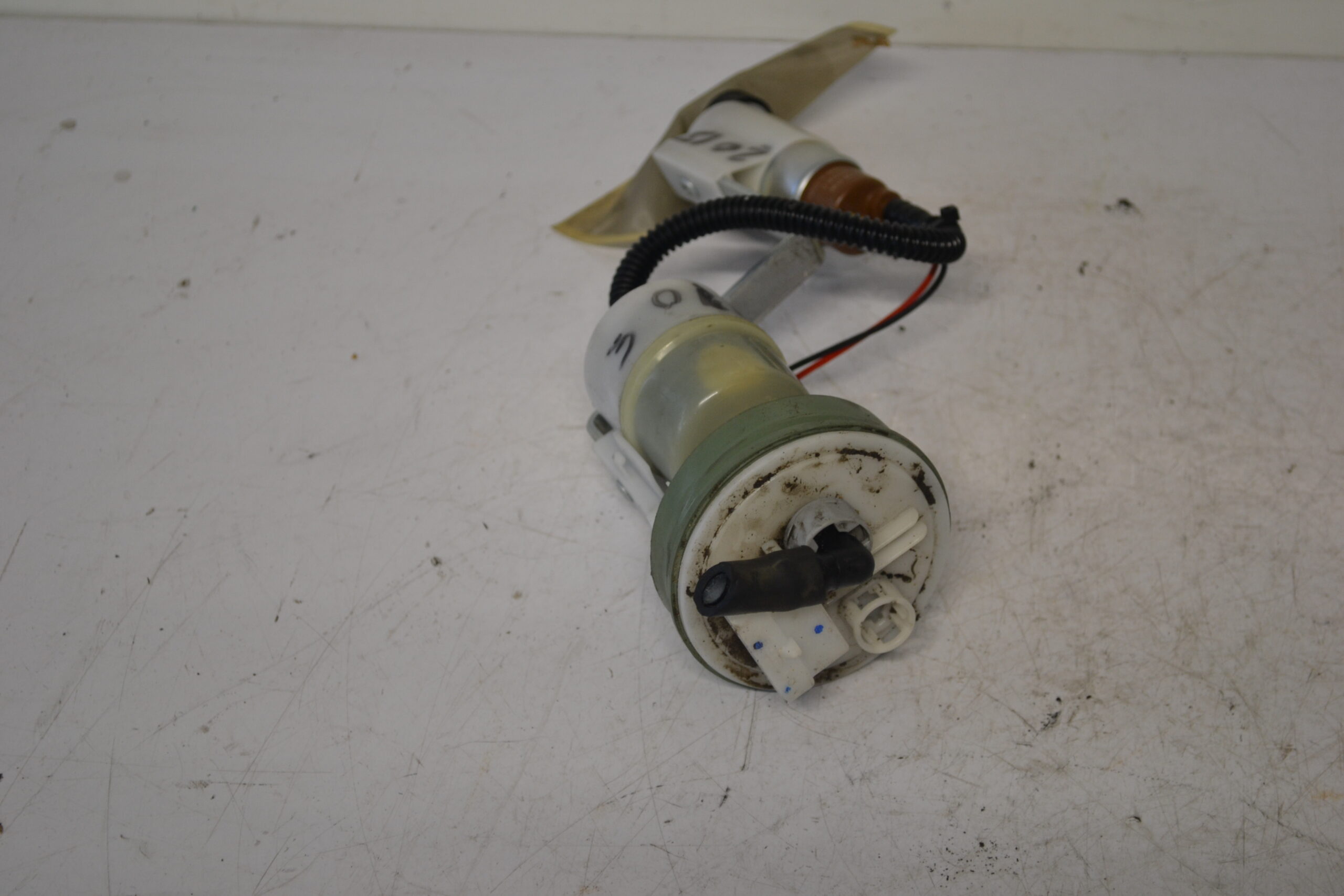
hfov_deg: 29.2
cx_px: 672
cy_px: 448
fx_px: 2576
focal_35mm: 69
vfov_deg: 19.7
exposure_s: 1/40
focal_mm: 46
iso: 400
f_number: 5.3
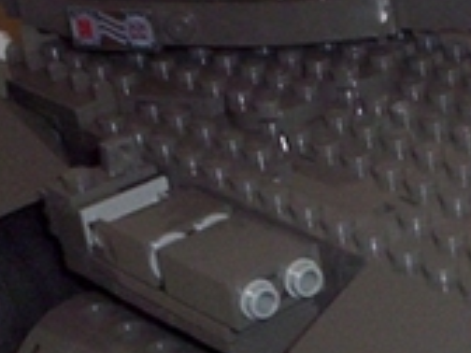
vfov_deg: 10.1
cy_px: 389
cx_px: 642
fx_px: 1973
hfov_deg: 13.1
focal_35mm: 145
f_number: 4.5
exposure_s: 1/60
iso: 140
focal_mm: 4.99
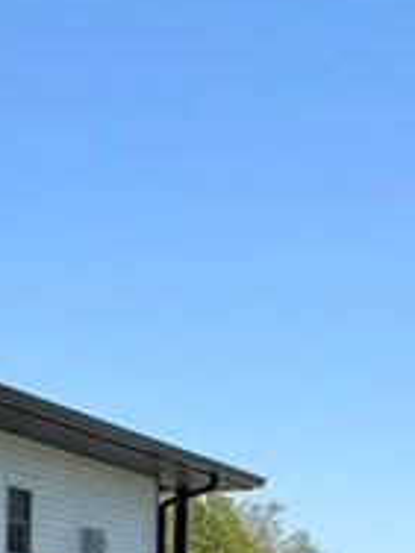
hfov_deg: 8.9
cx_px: -901
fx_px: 2094
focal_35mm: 131
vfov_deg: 14.3
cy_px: 779
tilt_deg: -1.7
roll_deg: -0.4
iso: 80
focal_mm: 6.76
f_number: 1.78
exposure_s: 1/4673
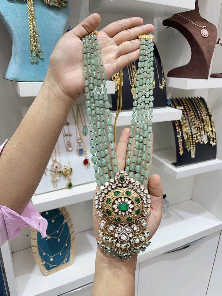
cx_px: 111
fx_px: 222
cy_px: 148
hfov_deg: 53.1
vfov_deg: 67.3
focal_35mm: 26
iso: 40
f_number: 1.6
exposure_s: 1/100
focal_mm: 4.2
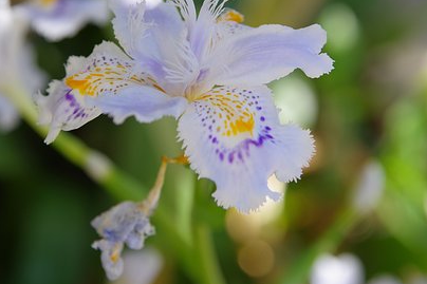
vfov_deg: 10.3
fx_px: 1577
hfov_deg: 15.4
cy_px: 108
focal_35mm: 133
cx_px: 166
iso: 200
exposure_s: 1/200
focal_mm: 70
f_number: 5
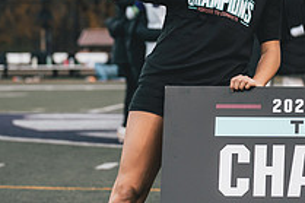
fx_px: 1913
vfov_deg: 6.1
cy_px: 86
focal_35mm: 226
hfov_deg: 9.0
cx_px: 376
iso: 800
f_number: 2.8
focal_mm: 73
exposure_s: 1/1600
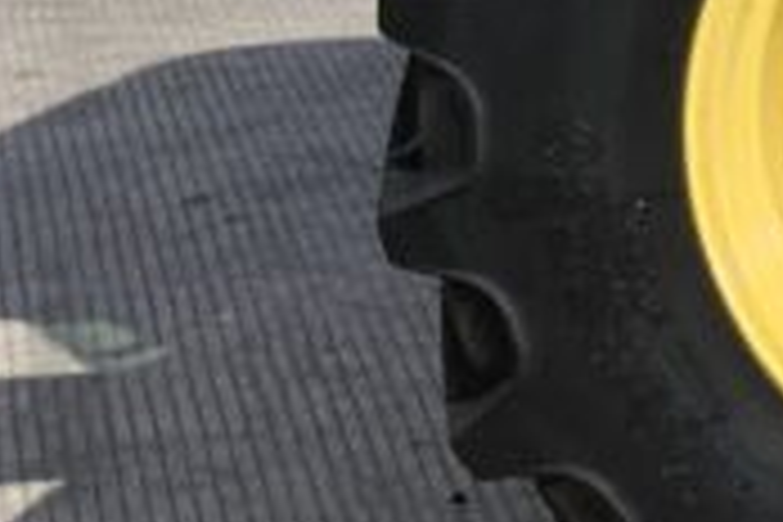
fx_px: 3849
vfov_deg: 7.5
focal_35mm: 177
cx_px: 2246
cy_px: -450
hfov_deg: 9.5
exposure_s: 1/1577
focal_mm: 3
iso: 16
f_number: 1.8
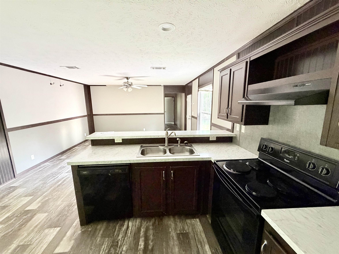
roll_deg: +1.2
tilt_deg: -10.2
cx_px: 170
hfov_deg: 102.1
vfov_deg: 85.7
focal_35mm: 14
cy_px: 127
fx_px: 137
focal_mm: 2.22
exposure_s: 1/60
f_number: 2.2
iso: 500
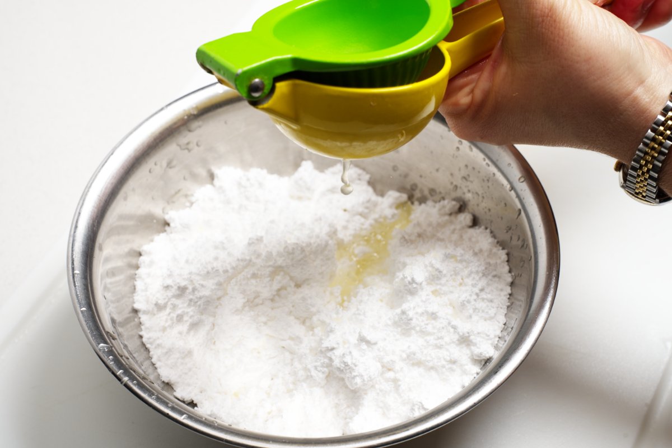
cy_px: 224
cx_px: 336
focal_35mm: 70
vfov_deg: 19.4
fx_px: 1306
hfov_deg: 28.9
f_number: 10
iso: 100
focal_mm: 70
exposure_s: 1/125
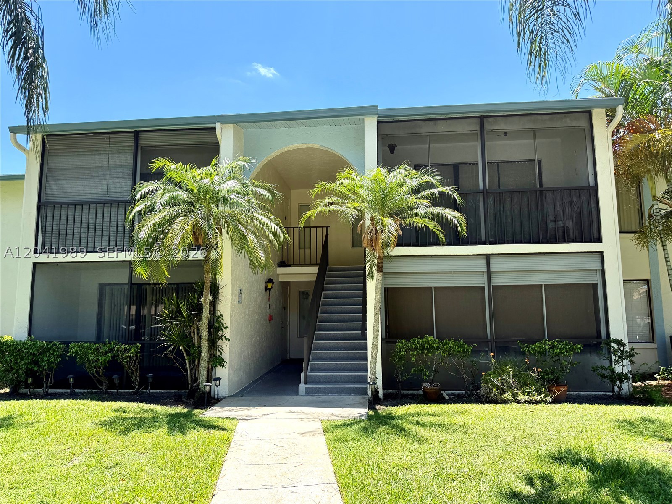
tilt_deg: +6.9
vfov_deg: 56.8
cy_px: 252
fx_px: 466
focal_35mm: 24
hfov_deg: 71.6
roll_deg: +0.8
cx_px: 336
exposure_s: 1/1901
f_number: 1.78
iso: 100
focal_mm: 6.76
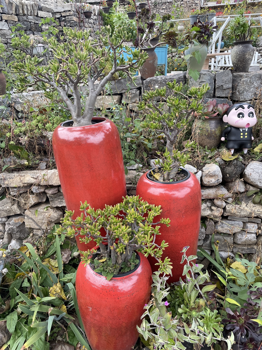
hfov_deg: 53.1
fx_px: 262
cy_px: 175
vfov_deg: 67.3
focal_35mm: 26
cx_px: 131
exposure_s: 1/101
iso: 125
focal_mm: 4.2
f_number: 1.6
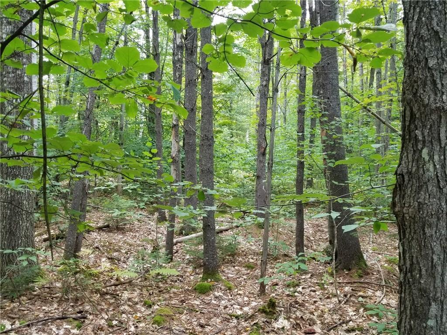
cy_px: 168
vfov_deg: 53.1
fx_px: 336
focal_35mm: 26
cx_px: 224
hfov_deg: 67.3
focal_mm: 4.25
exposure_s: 1/60
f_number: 1.7
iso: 100
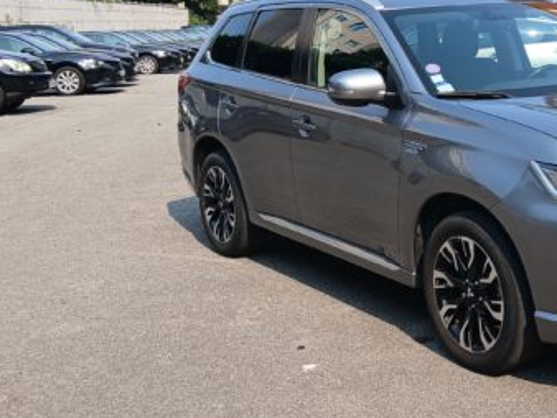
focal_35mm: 59
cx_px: 450
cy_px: 150
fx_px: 950
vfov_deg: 24.8
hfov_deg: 31.8
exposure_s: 1/282
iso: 20
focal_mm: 3.98
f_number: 1.8
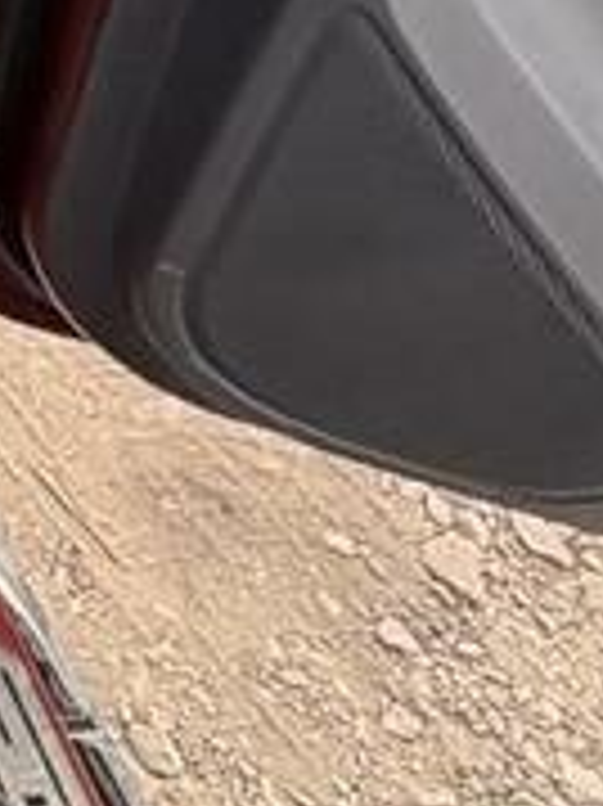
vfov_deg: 21.4
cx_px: -896
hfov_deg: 13.8
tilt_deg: -25.0
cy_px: -522
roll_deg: +2.7
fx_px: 1628
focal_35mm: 70
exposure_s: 1/141
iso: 64
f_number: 2.2
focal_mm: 2.22
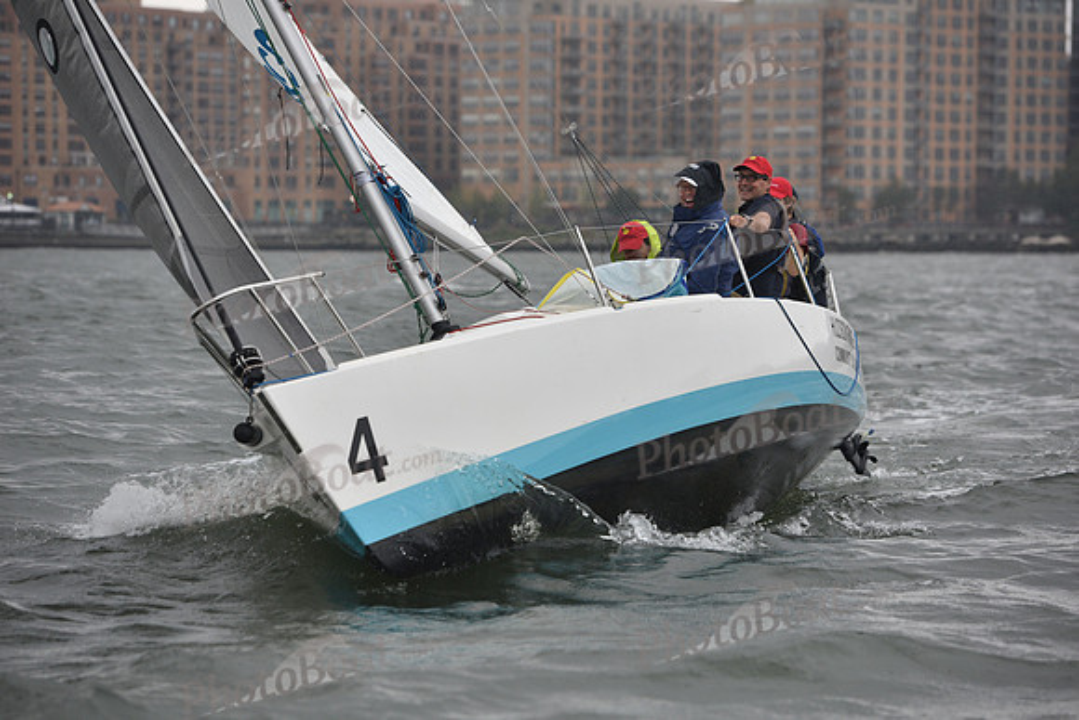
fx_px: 4497
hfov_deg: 13.7
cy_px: 360
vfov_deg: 9.2
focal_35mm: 150
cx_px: 540
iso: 320
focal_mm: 150
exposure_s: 1/800
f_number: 4.5
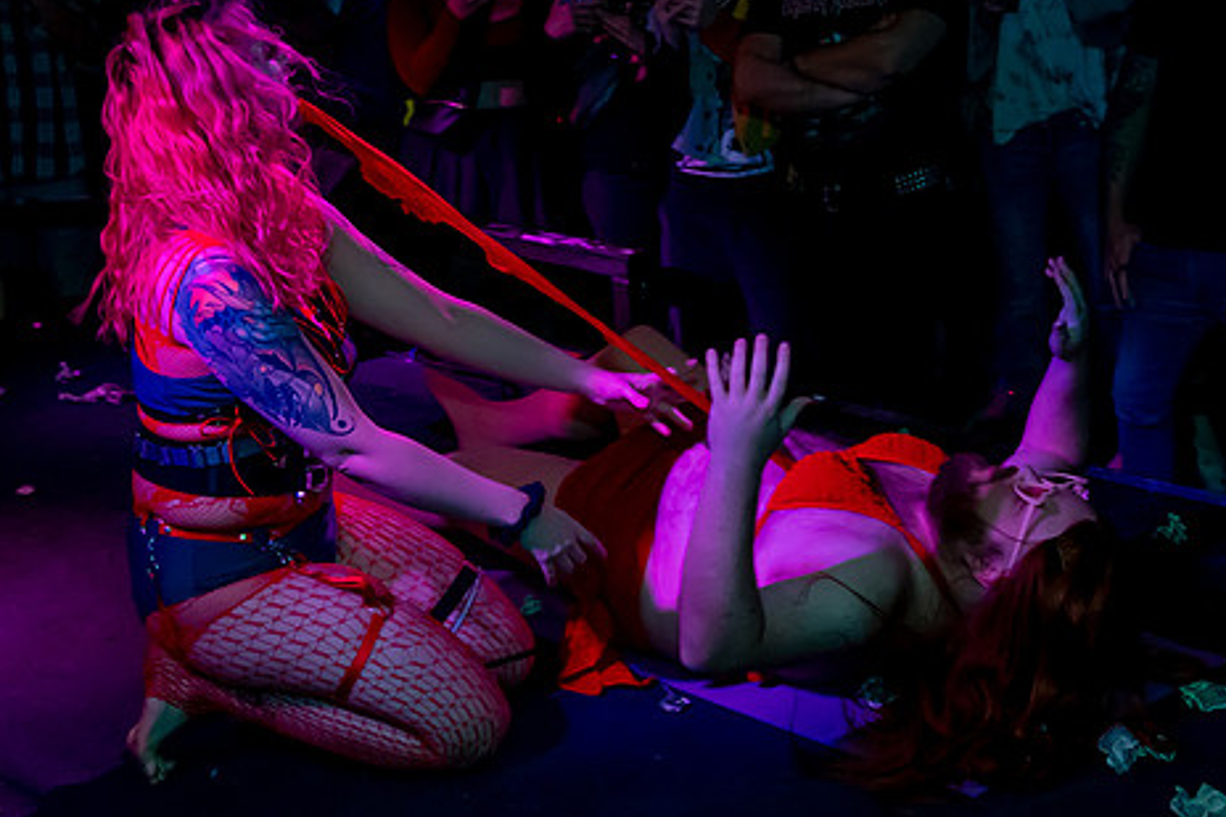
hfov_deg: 31.2
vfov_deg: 21.2
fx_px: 2179
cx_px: 808
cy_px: 351
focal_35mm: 64
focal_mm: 31
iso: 5000
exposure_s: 1/100
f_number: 4
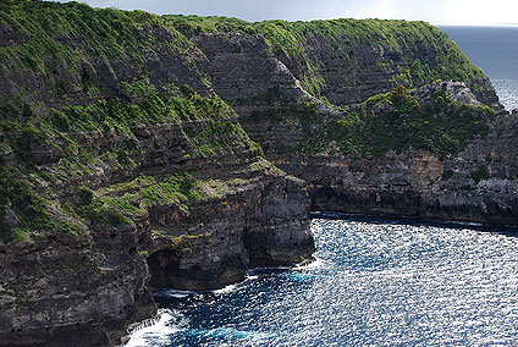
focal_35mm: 88
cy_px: 164
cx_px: 268
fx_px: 1261
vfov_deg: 15.7
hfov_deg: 23.2
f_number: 7.1
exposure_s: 1/200
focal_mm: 55
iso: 100
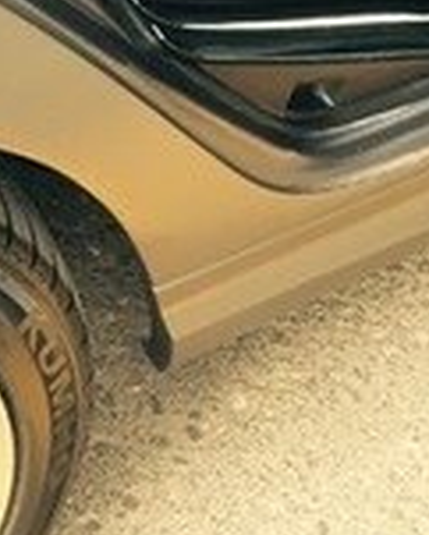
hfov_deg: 16.3
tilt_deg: -36.1
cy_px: -213
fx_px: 1475
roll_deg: +2.7
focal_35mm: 93
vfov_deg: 18.7
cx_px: 25
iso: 32
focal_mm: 4.15
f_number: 2.2
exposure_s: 1/33
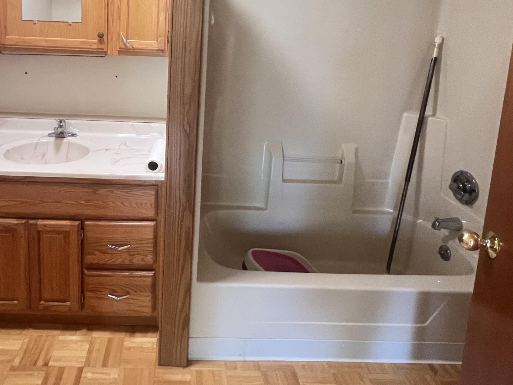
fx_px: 341
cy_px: 70
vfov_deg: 54.3
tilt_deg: -8.0
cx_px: 186
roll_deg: -2.0
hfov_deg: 72.4
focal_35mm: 23
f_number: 1.8
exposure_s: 1/60
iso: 500
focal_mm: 1.57
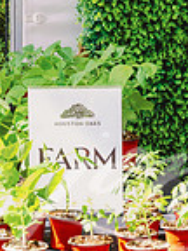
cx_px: 390
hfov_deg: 5.8
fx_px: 1796
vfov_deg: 7.9
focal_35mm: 248
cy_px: -27
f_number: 7.1
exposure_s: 1/80
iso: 400
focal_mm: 64
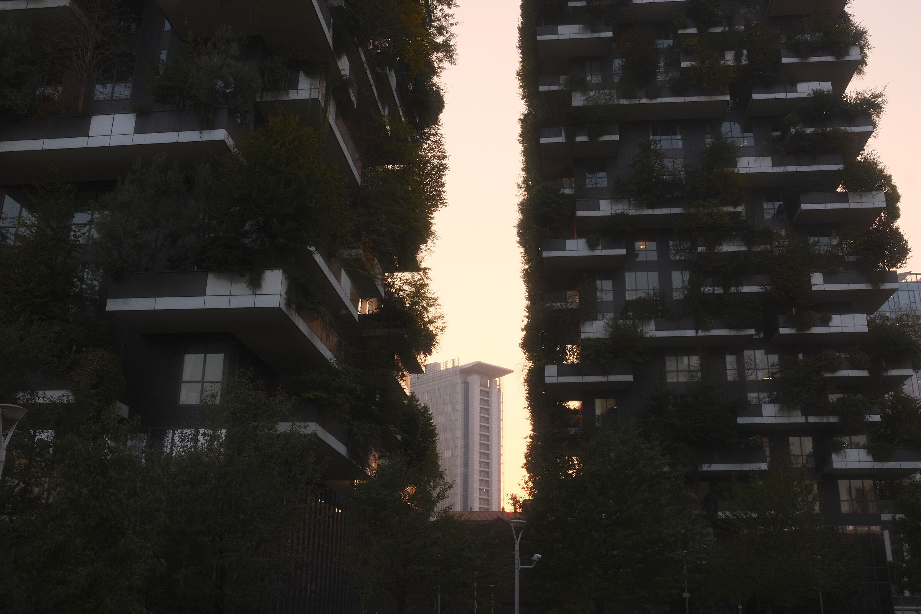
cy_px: 307
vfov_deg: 37.9
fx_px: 895
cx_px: 460
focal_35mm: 35
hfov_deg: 54.4
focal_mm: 23
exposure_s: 1/180
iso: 2500
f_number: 14
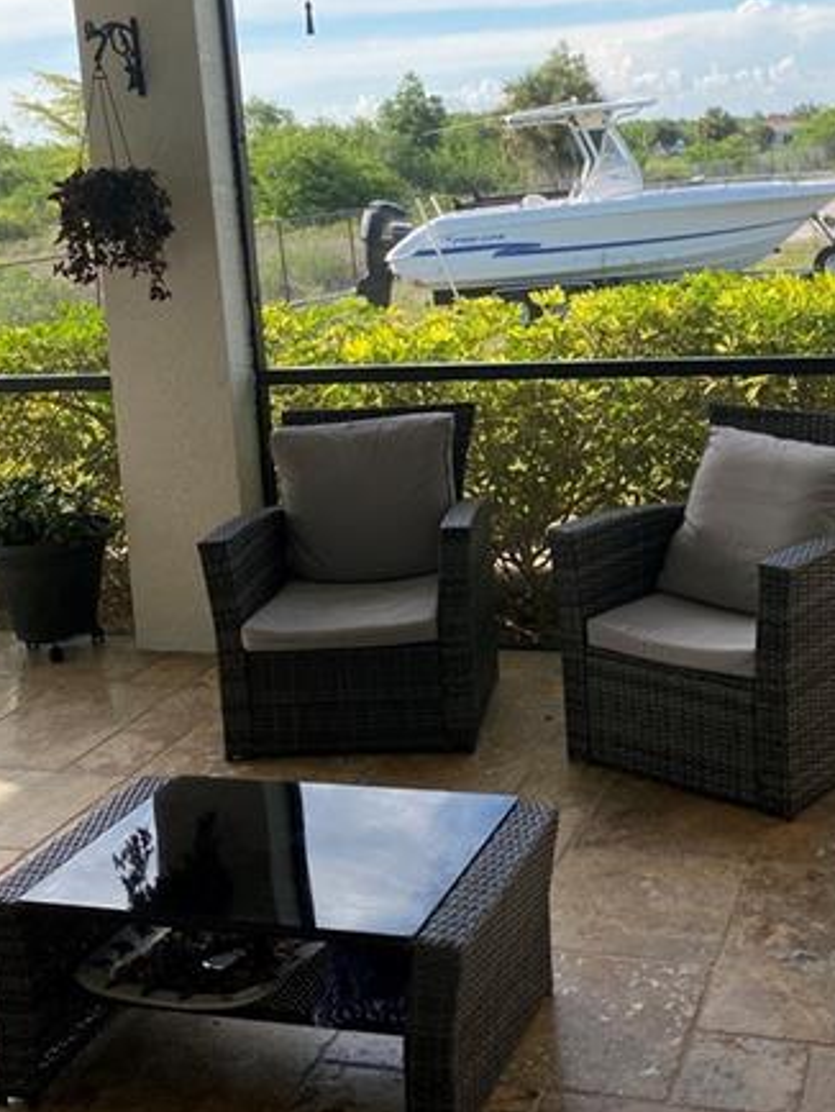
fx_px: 1478
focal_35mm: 46
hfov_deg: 31.3
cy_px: 300
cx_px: 561
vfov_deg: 40.2
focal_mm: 4.25
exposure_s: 1/927
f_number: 1.8
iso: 32
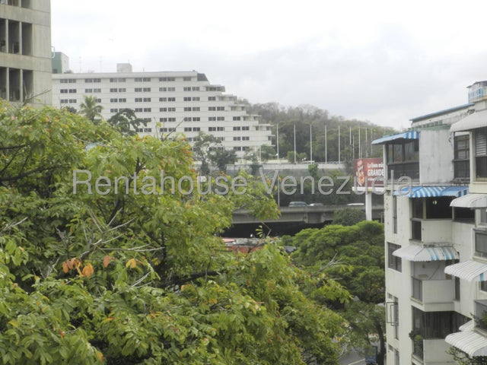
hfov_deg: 36.2
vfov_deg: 27.5
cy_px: 182
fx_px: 746
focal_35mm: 53
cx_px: 244
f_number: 8
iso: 160
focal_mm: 9.4
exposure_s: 1/80
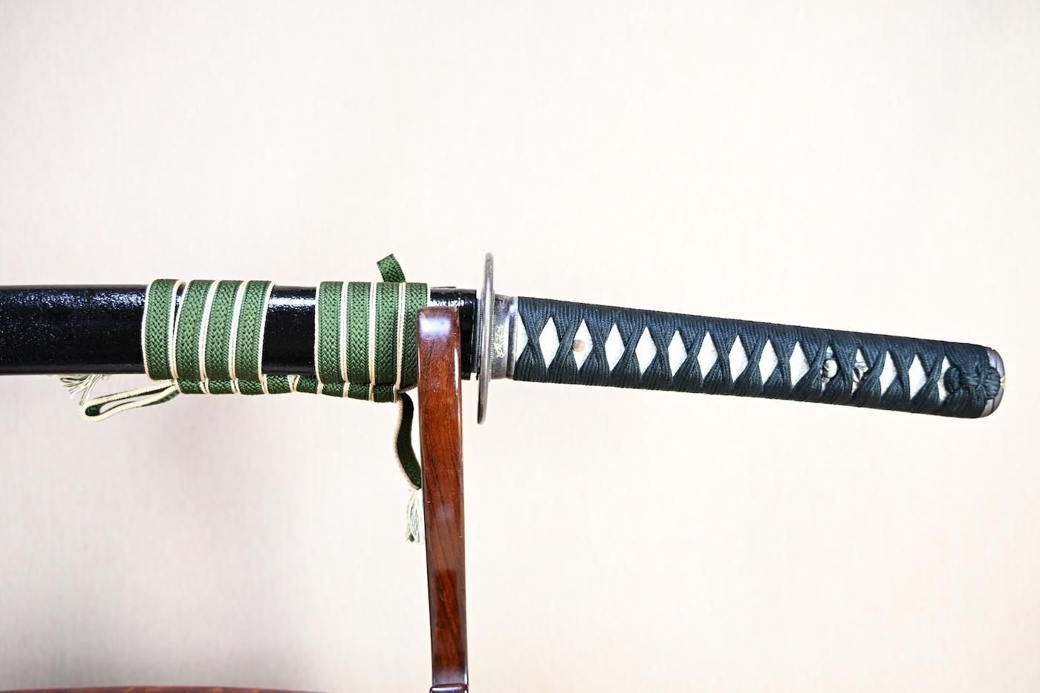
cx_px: 520
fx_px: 845
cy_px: 346
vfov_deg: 44.6
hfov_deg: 63.2
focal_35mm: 29
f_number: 3.5
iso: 100
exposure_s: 1/2
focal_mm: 19.5
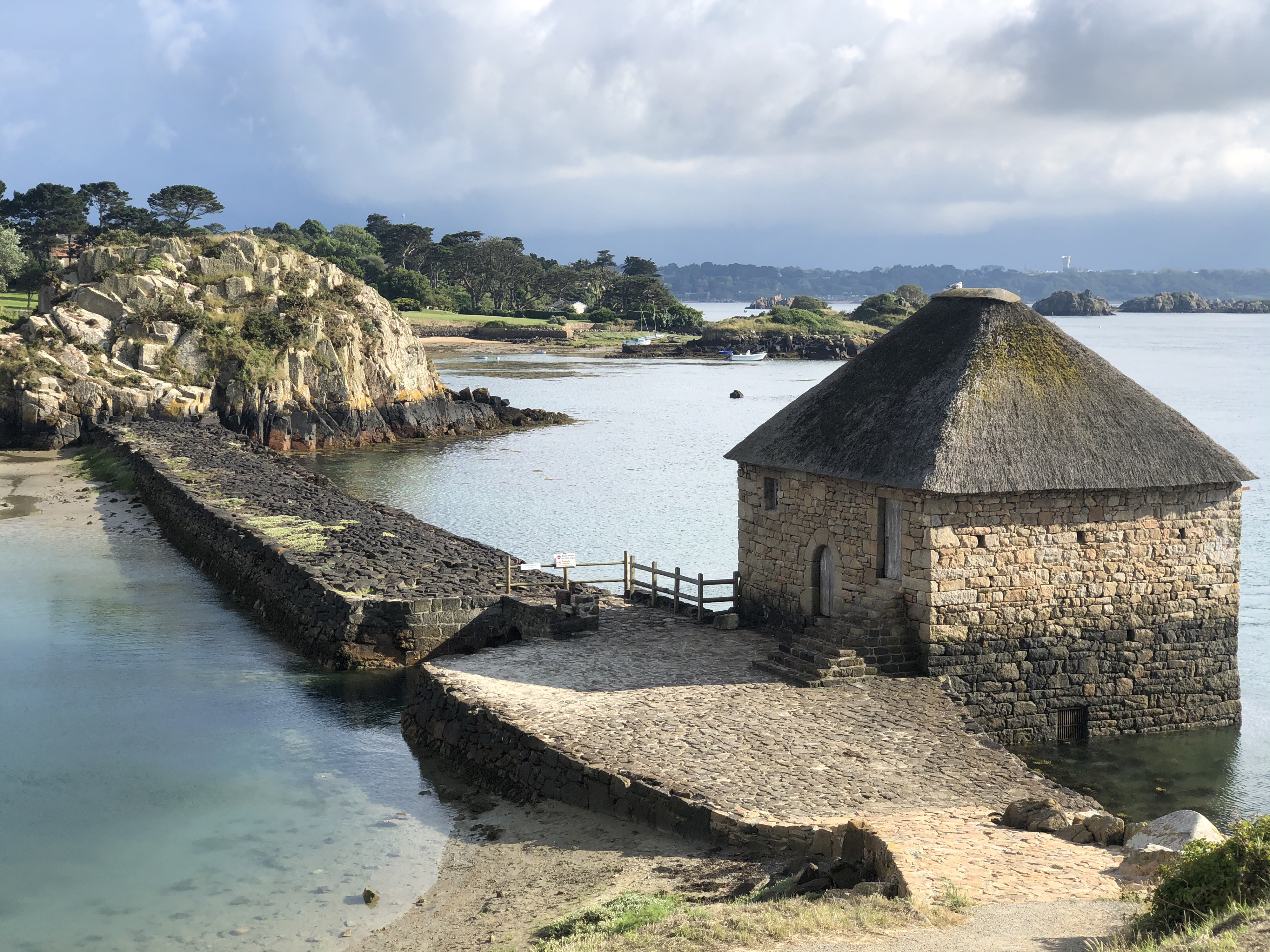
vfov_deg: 28.0
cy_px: 476
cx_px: 635
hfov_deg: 36.8
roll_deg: +0.7
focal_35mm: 52
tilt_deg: -5.8
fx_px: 1908
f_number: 2.4
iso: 16
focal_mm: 6
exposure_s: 1/917
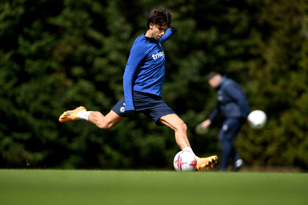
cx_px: 154
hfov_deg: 5.2
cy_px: 102
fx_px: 3422
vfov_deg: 3.4
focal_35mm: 400
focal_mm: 400
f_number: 4
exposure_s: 1/8000
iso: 640
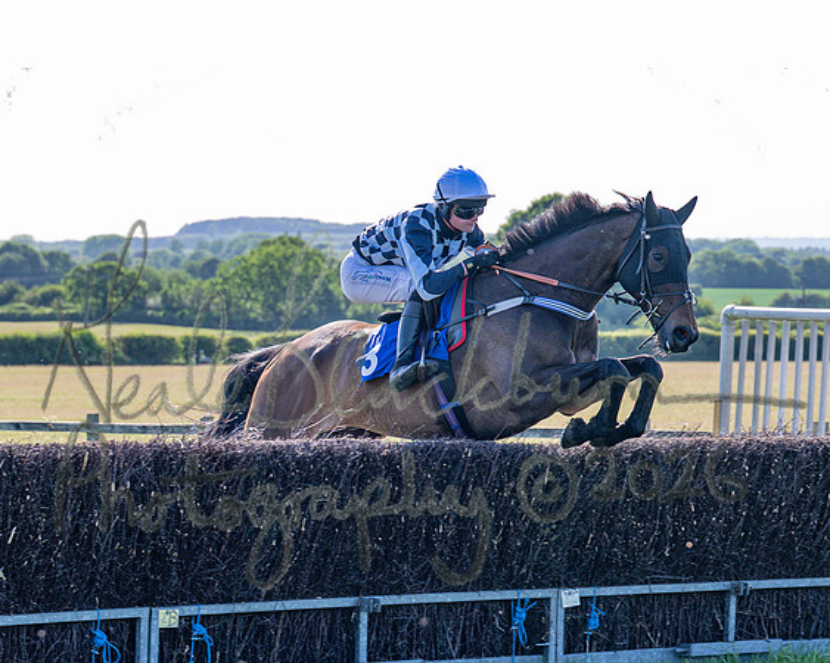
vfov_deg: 11.7
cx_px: 389
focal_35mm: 132
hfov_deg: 14.6
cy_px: 328
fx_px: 3231
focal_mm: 74
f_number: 4
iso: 320
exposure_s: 1/1250
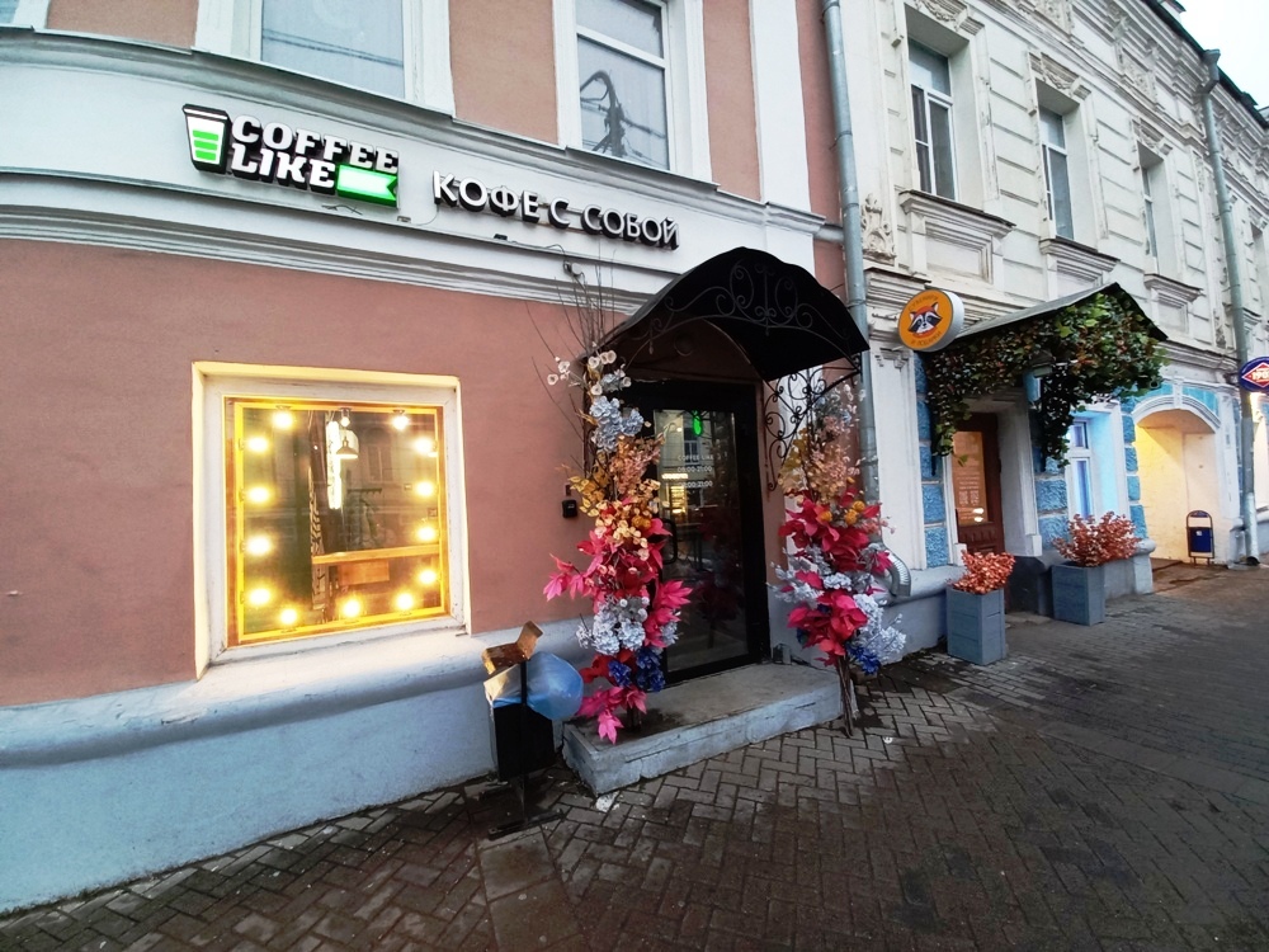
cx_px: 634
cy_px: 476
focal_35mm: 13
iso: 125
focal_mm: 1.42
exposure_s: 1/33.3
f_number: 2.2
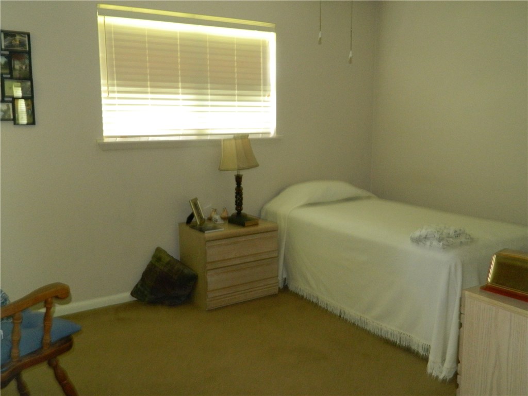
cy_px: 198
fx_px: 473
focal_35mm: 31
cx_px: 264
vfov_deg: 45.4
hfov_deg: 58.4
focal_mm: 5.6
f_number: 3.2
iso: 400
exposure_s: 1/4
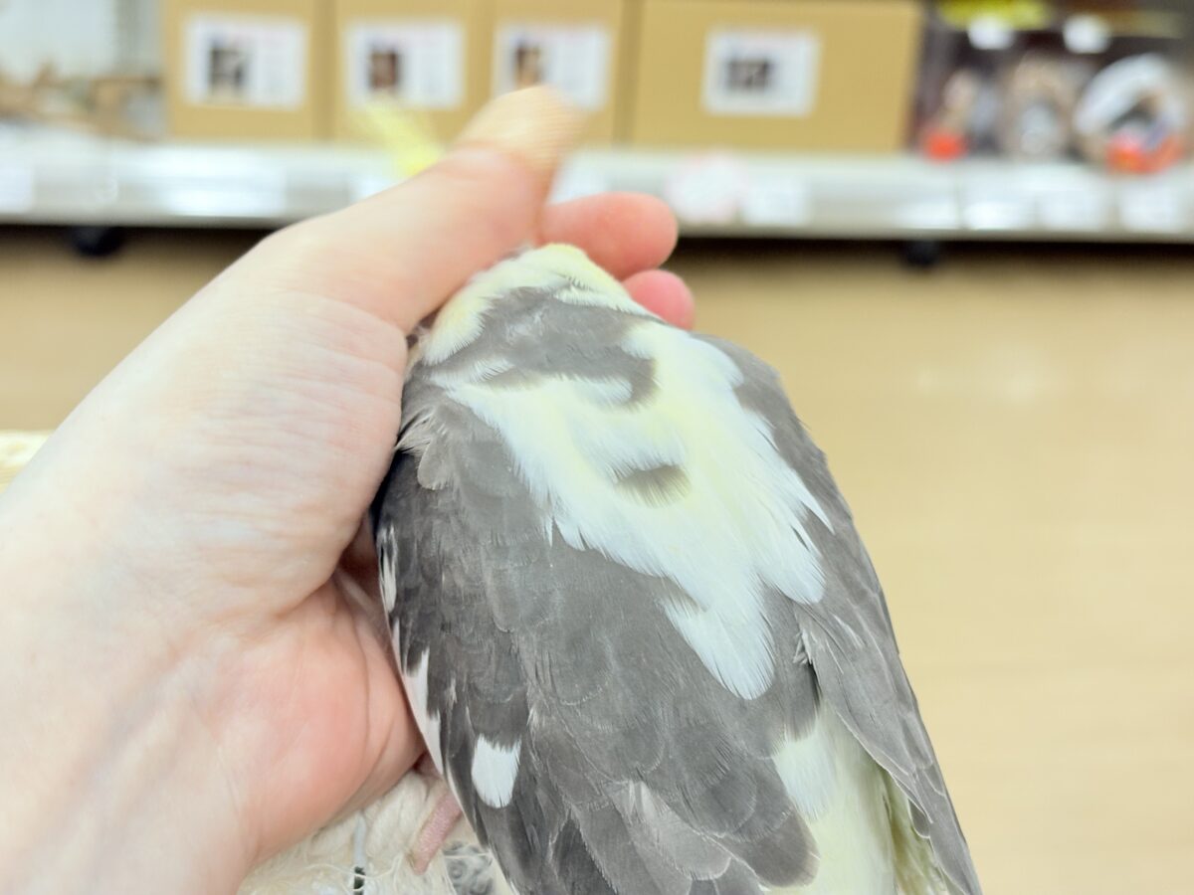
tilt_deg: -23.1
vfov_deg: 28.0
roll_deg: -3.3
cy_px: 448
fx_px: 1794
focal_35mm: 52
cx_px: 597
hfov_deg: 36.8
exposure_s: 1/50
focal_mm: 5.96
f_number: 1.6
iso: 50
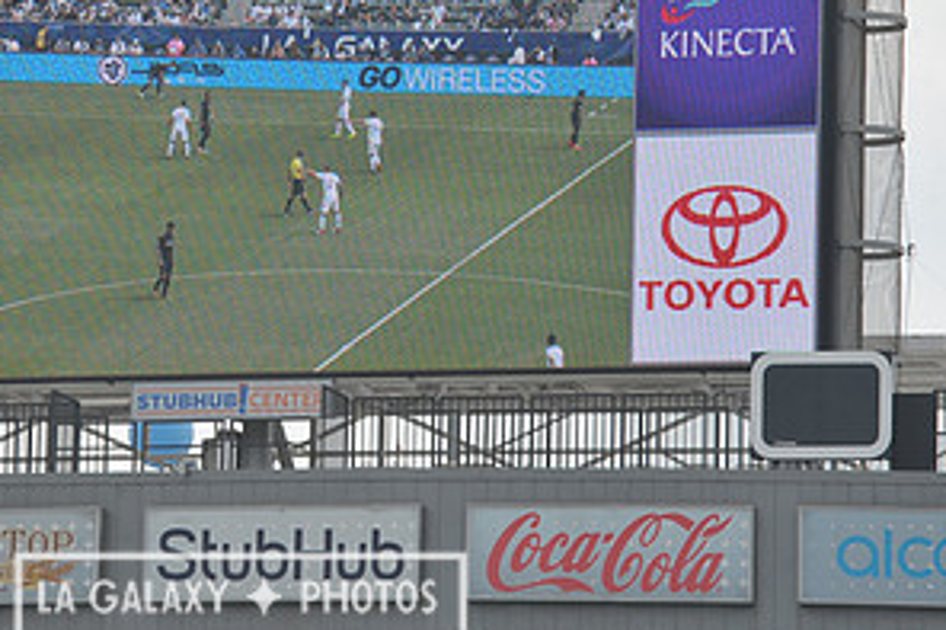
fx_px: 9769
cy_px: 115
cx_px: 240
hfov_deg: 5.5
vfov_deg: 3.7
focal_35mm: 372
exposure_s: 1/500
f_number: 11
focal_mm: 190
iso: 320
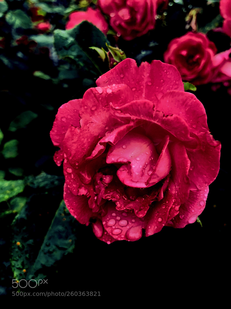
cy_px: 154
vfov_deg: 63.4
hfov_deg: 49.7
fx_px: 249
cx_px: 116
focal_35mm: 28
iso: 32
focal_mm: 3.99
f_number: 1.8
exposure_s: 1/120
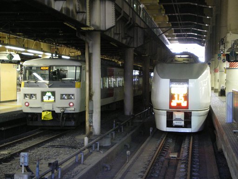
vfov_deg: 21.6
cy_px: 90
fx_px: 468
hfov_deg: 28.6
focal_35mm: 68
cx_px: 119
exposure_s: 1/10
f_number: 4.4
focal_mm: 11.3
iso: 400
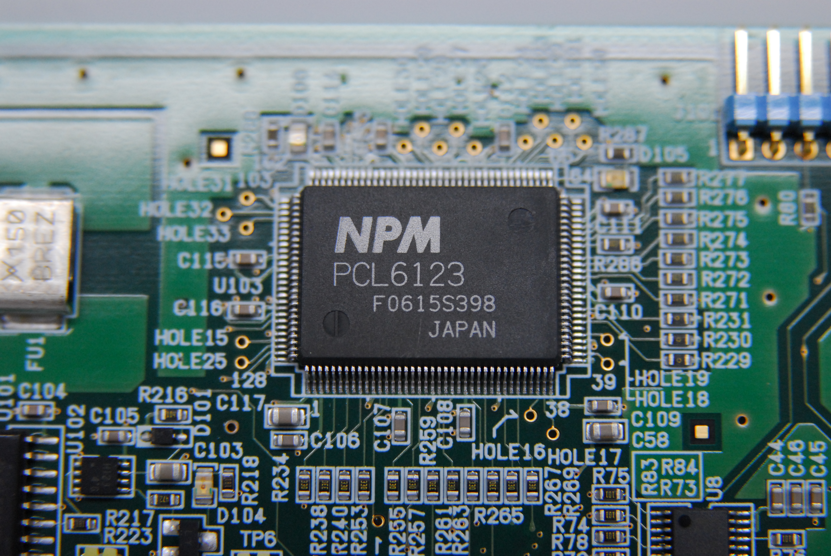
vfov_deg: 12.2
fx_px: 2600
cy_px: 278
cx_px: 416
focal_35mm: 112
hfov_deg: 18.2
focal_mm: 75
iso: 800
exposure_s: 1/160
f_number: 4
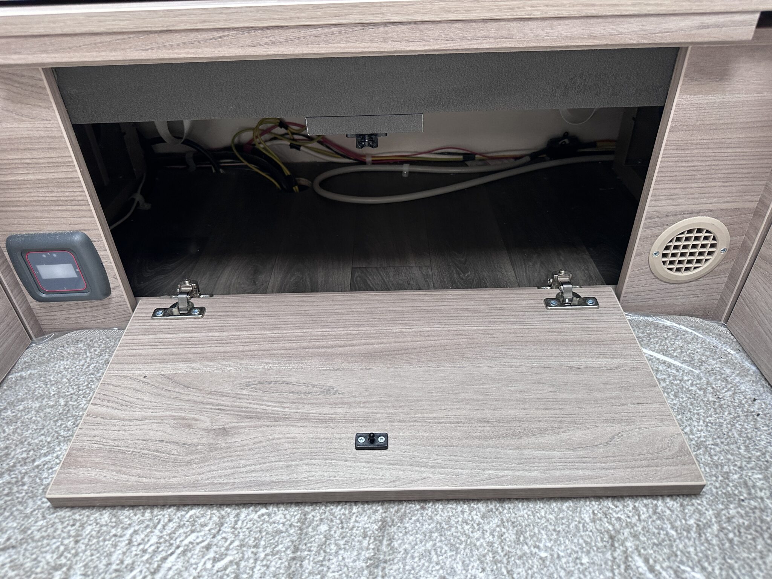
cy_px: 290
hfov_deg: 71.6
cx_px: 386
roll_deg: +2.7
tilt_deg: -33.8
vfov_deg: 56.8
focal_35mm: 24
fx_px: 535
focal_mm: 6.86
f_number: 1.78
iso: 250
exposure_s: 1/109
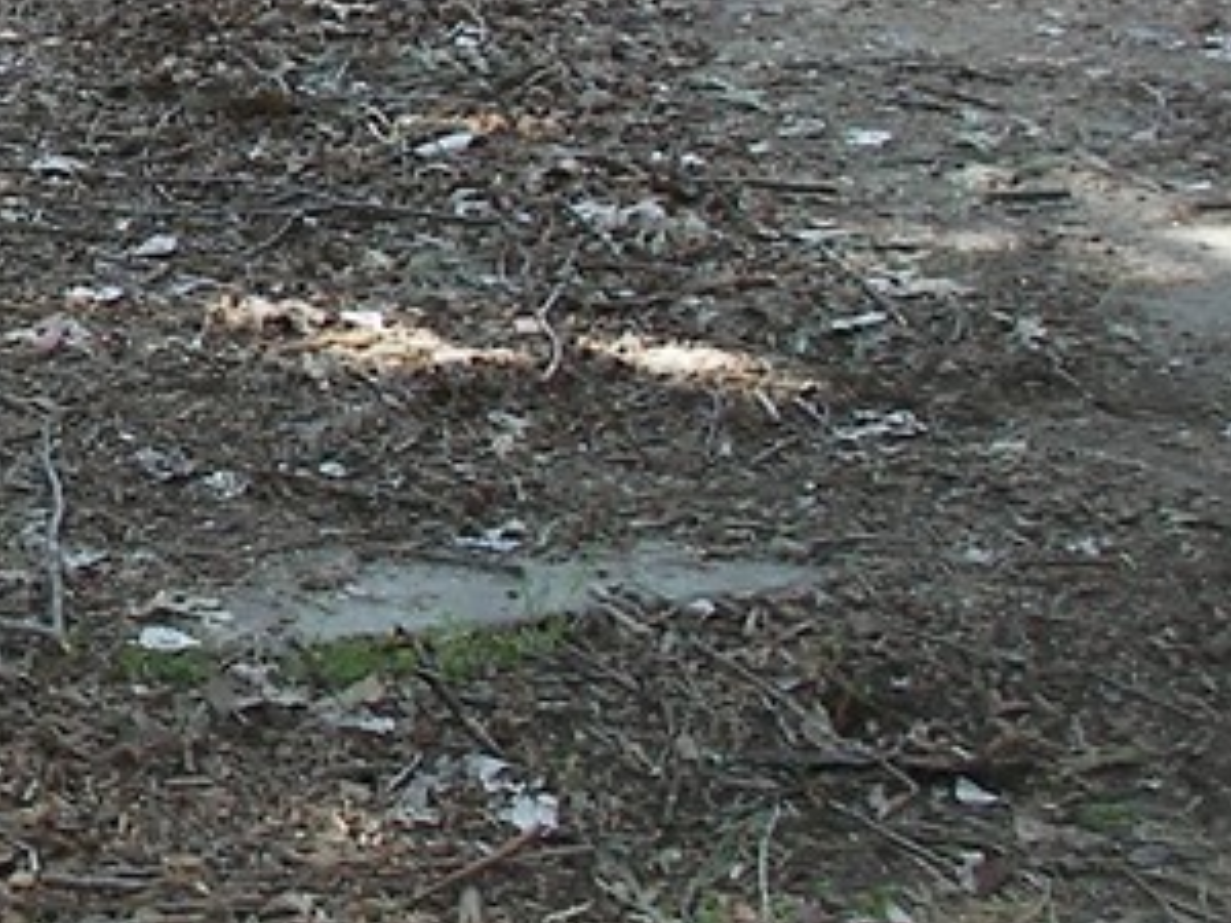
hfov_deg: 14.9
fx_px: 4374
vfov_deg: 12.0
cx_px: -599
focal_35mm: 123
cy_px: 156
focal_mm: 6
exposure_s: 1/125
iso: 50
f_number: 2.8
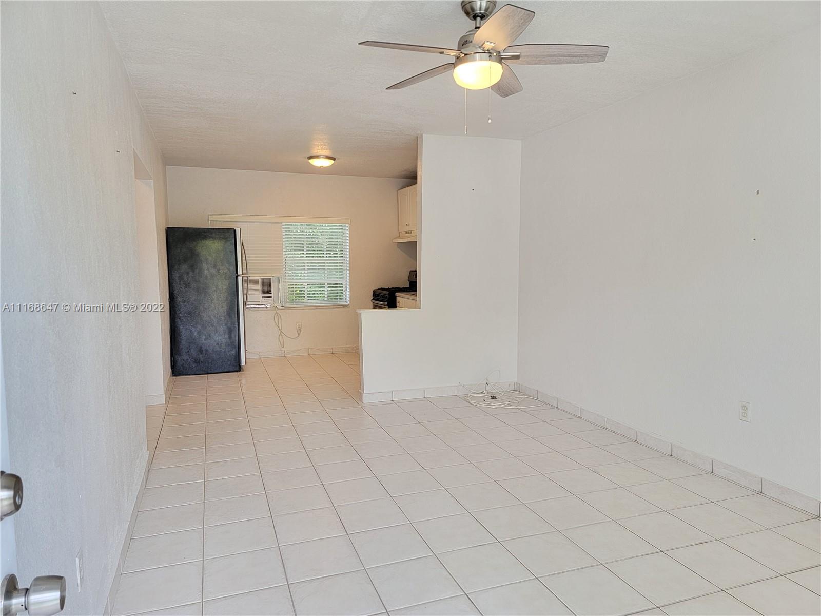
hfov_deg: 71.6
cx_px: 410
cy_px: 308
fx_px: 569
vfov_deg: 56.8
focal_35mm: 24
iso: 125
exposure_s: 1/120
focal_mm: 6.7
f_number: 1.8
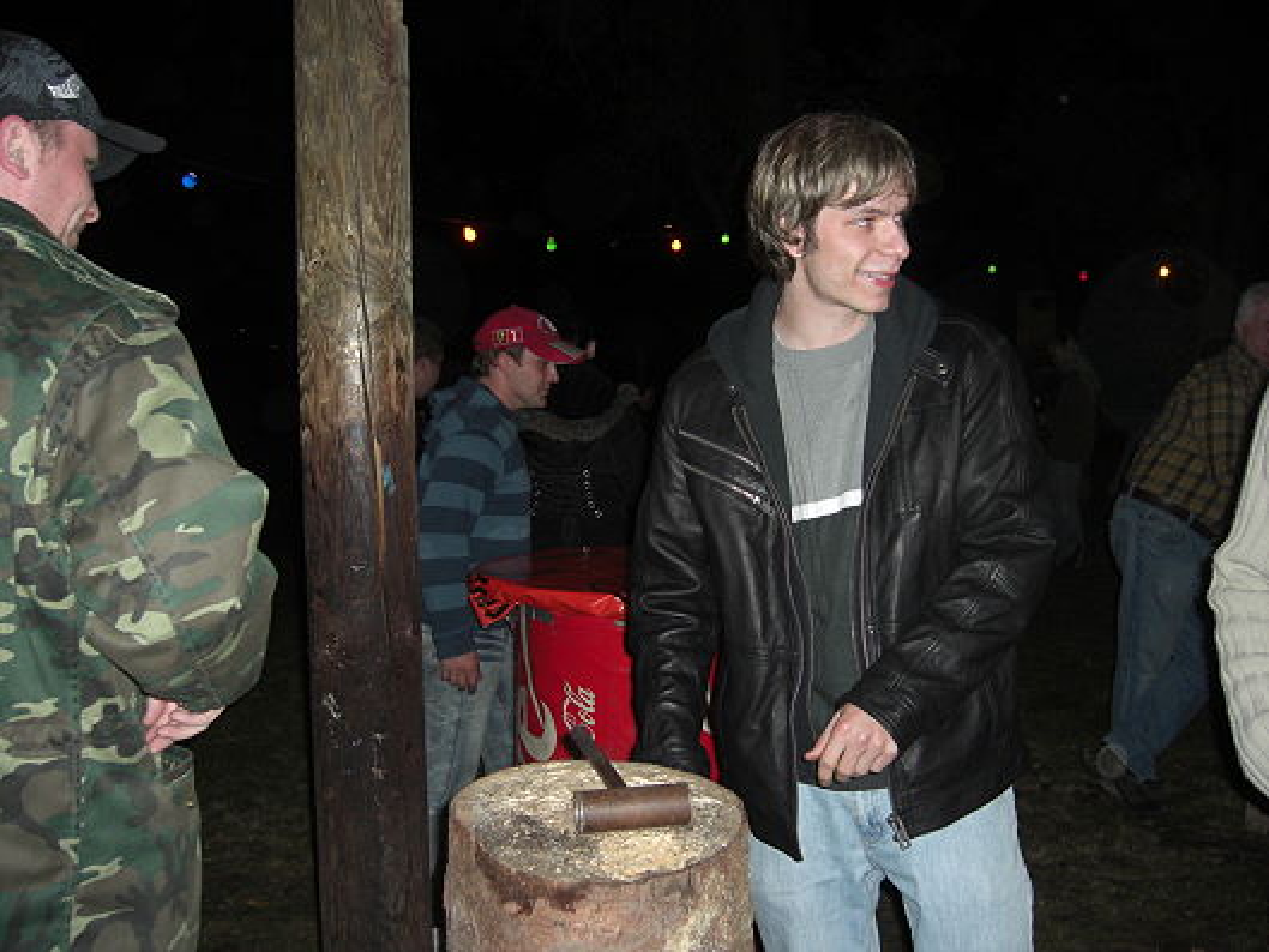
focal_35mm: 38
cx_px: 634
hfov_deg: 49.0
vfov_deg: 37.7
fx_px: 1393
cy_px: 476
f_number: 2.8
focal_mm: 7.9
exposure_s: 1/60
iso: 200
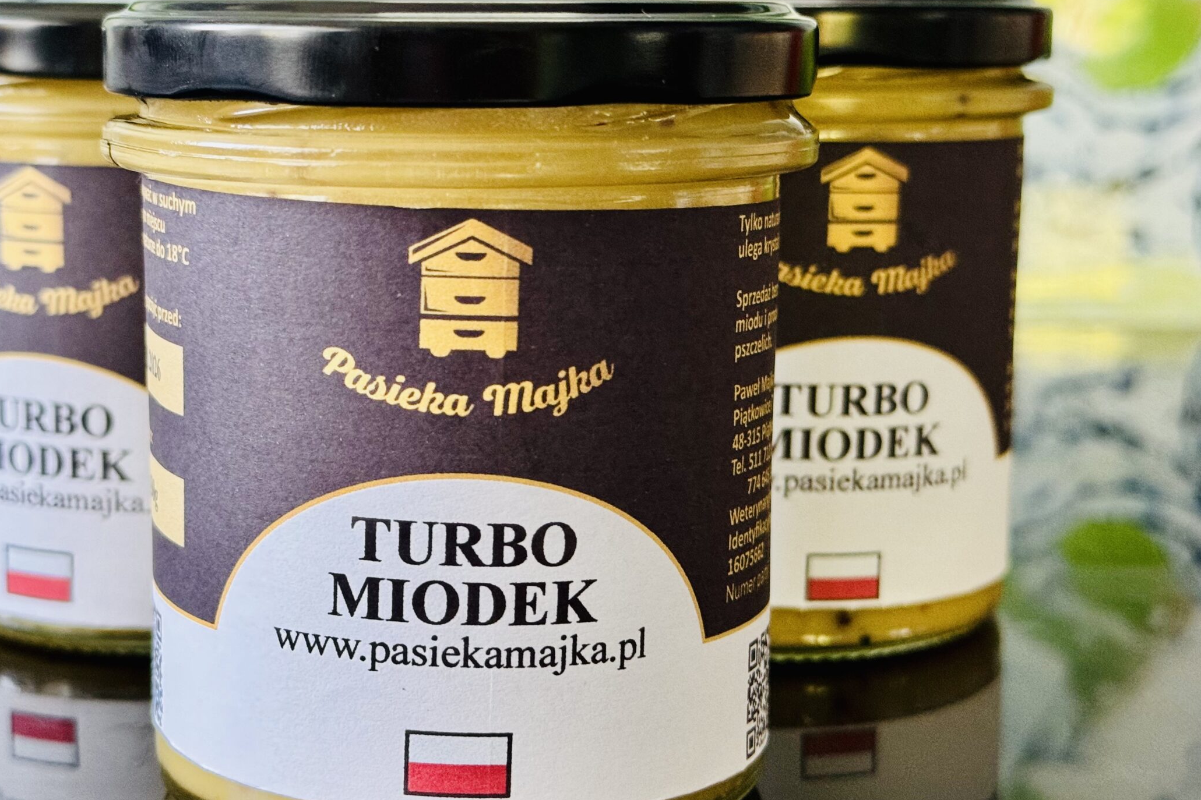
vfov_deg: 21.9
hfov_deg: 32.3
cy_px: 383
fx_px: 2068
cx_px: 510
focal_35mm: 62
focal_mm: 6.76
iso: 250
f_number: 1.78
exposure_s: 1/48
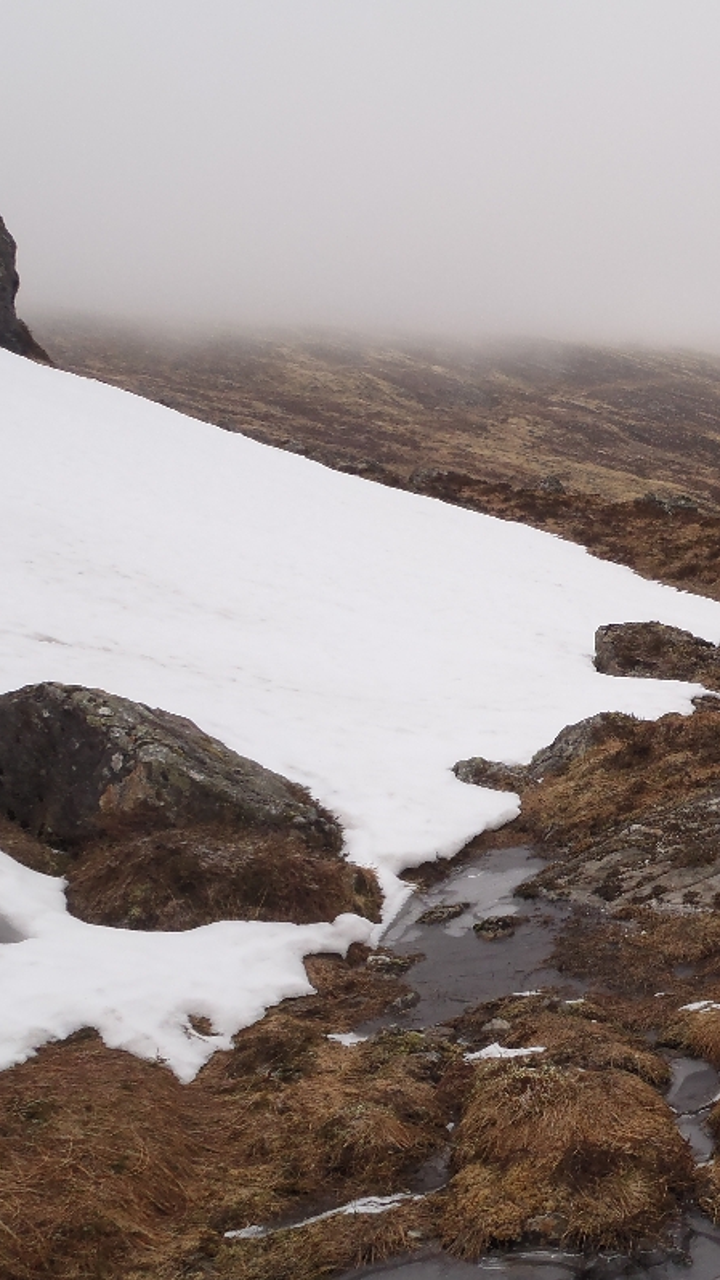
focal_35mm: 41
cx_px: 765
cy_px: 642
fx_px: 1391
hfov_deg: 27.0
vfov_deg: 49.4
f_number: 4.5
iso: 80
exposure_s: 1/100
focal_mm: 5
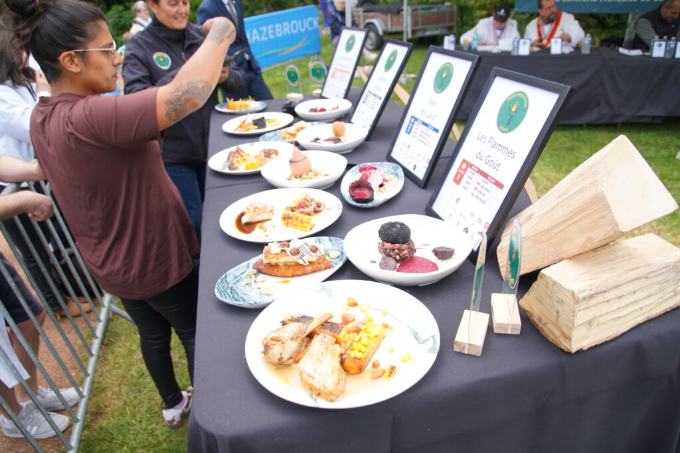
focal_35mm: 24
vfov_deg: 53.1
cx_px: 340
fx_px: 453
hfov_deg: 73.7
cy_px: 226
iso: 125
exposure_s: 1/200
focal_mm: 16
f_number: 4
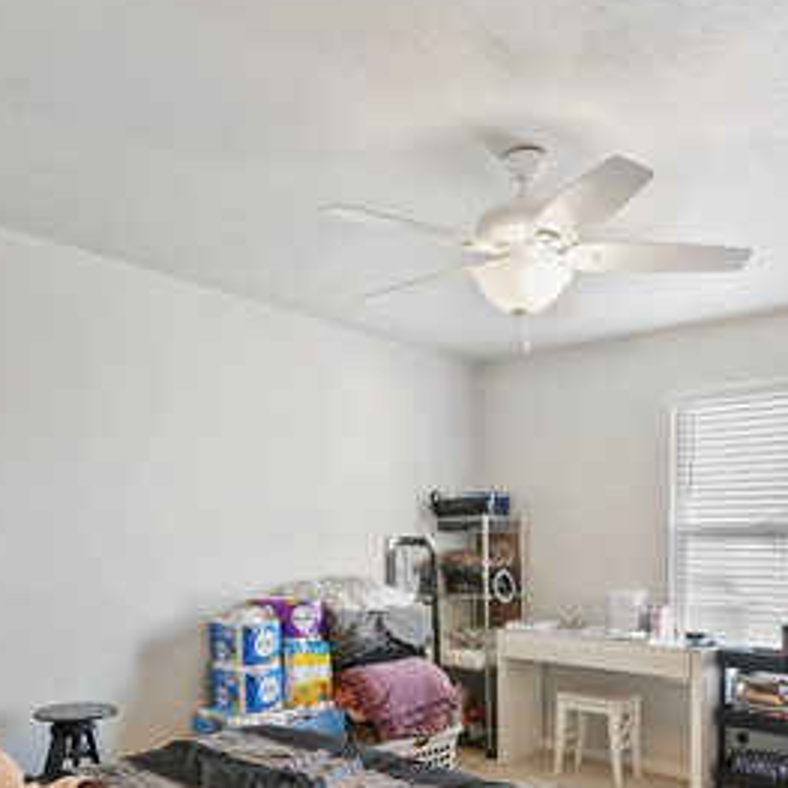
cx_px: 413
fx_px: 798
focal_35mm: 31
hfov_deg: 52.5
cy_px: 574
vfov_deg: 50.7
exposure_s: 1.3
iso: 200
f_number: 8
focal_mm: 15
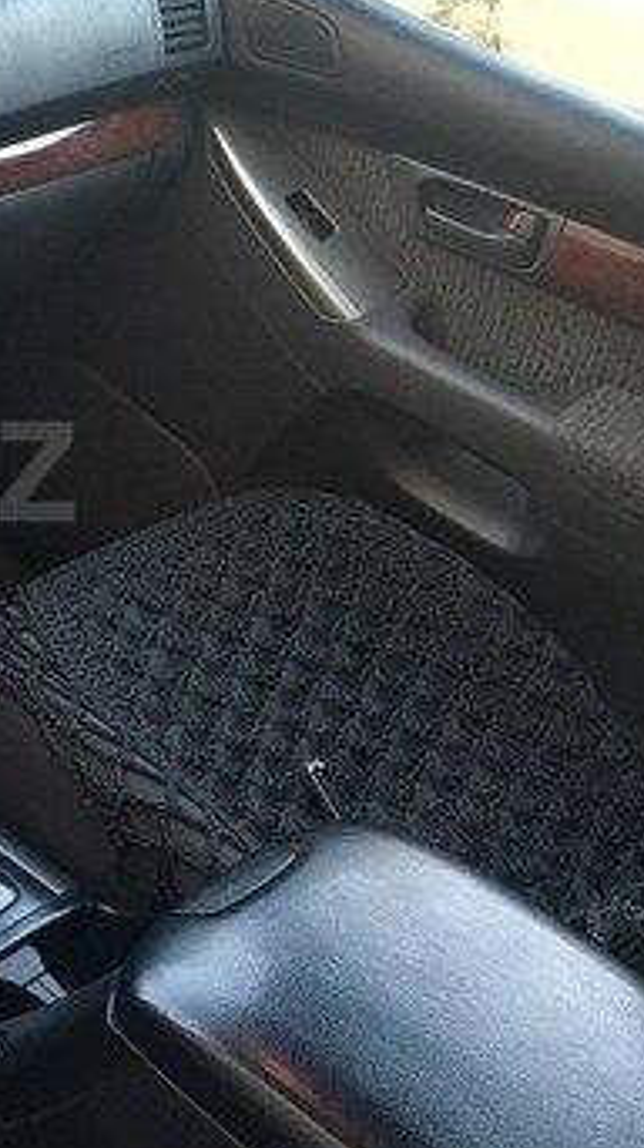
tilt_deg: -32.3
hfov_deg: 18.0
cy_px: 472
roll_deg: -14.8
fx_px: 1855
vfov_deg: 34.3
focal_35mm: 61
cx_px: -268
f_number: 2.2
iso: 200
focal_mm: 4.15
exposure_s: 1/33
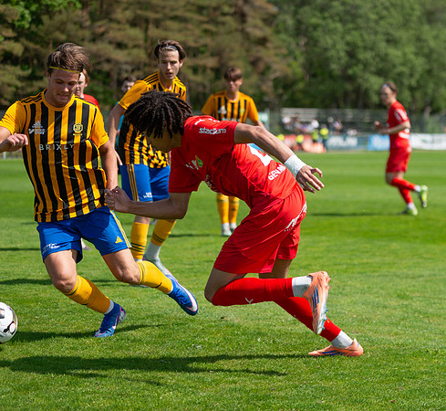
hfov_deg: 17.2
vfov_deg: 15.9
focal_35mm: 105
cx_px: 308
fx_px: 1472
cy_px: 206
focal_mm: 86
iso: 100
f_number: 3.2
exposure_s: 1/2000
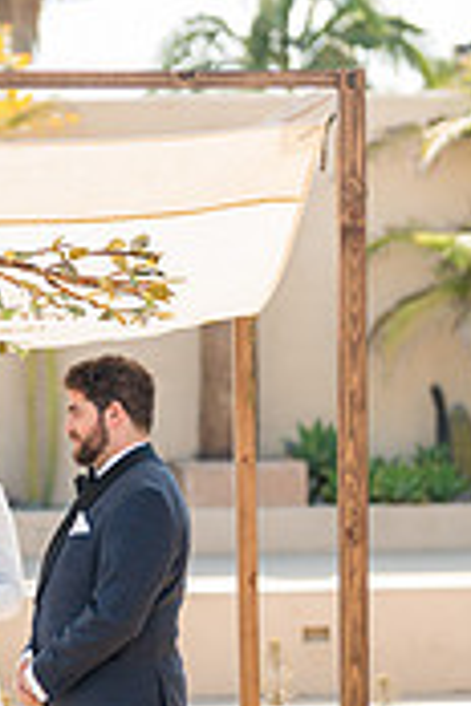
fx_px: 2531
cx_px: -41
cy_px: 414
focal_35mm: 129
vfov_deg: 15.9
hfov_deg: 10.5
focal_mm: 50
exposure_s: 1/1600
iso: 50
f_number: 1.2
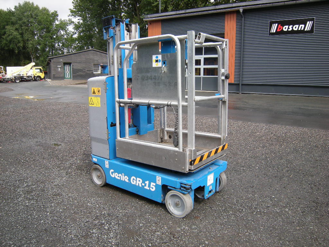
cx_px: 164
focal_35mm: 28
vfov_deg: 49.7
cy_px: 124
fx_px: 266
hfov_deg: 63.4
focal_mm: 4.7
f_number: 2.8
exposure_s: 1/430
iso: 64
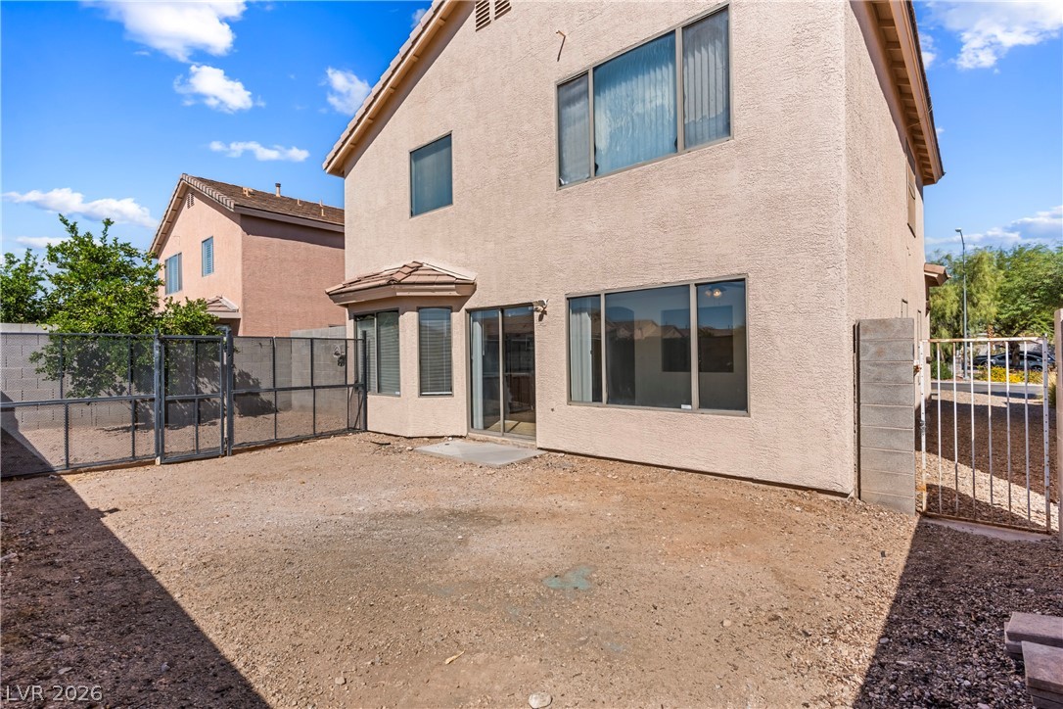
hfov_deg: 93.3
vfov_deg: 70.4
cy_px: 354
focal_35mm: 17
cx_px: 532
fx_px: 502
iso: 400
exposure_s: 1/8000
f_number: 8
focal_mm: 17
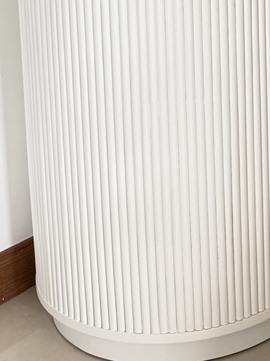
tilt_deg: -9.3
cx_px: 319
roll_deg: +0.3
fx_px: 999
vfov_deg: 19.4
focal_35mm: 96
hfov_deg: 14.9
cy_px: -56
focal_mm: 5.96
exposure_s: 1/74
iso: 125
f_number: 1.6
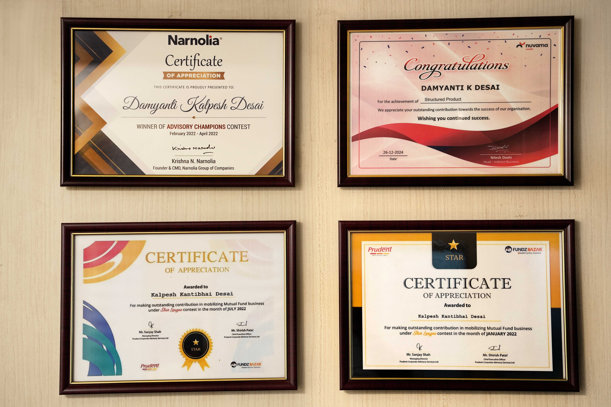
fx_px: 1443
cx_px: 306
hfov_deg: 23.9
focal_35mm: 85
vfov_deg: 16.1
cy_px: 204
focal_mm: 85
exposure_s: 1/160
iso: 1600
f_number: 3.5
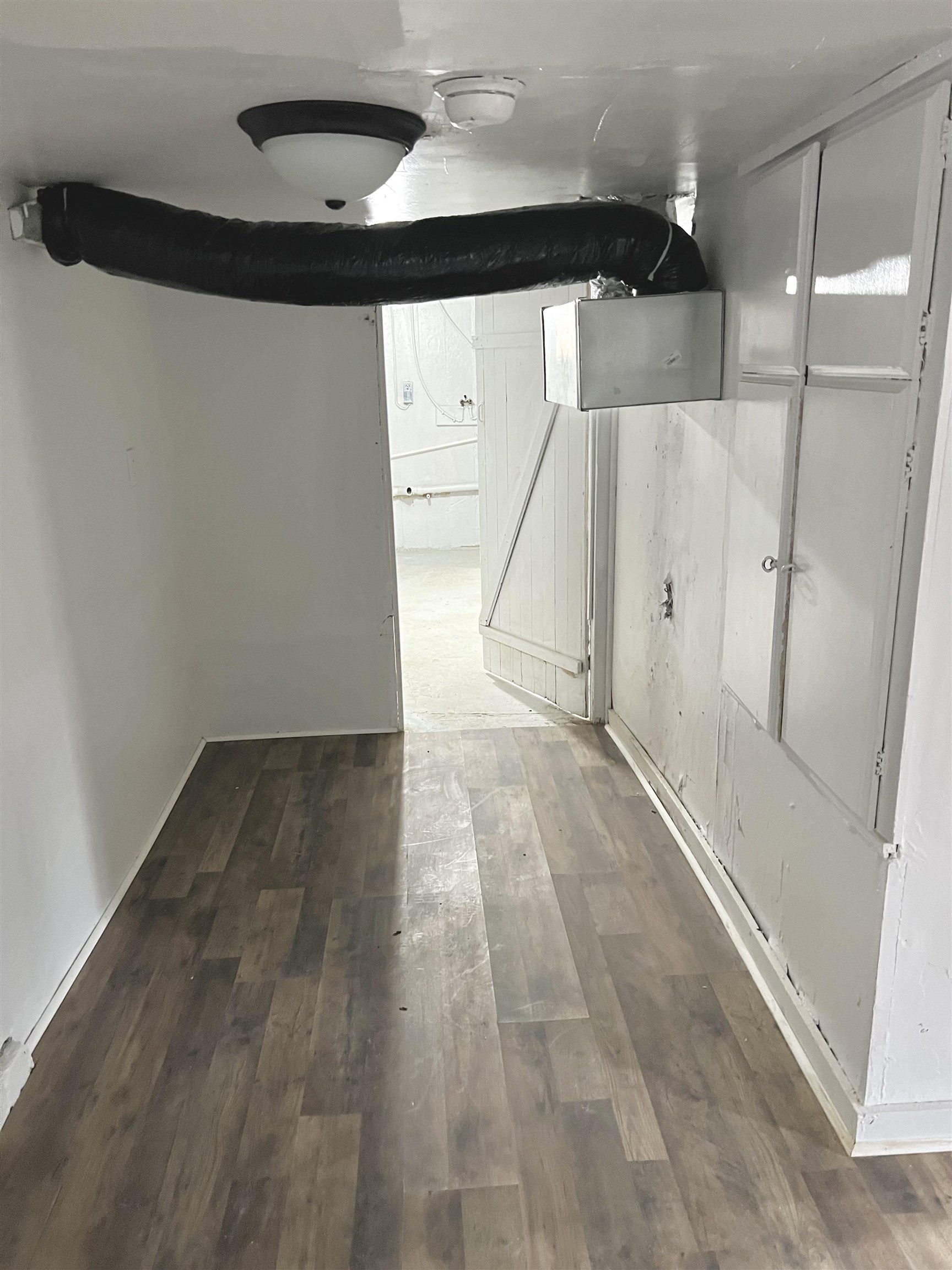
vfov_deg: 67.3
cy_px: 635
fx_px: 953
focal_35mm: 26
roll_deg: +3.1
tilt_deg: -16.9
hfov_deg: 53.1
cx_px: 476
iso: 500
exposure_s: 1/40
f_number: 1.5
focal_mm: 5.7
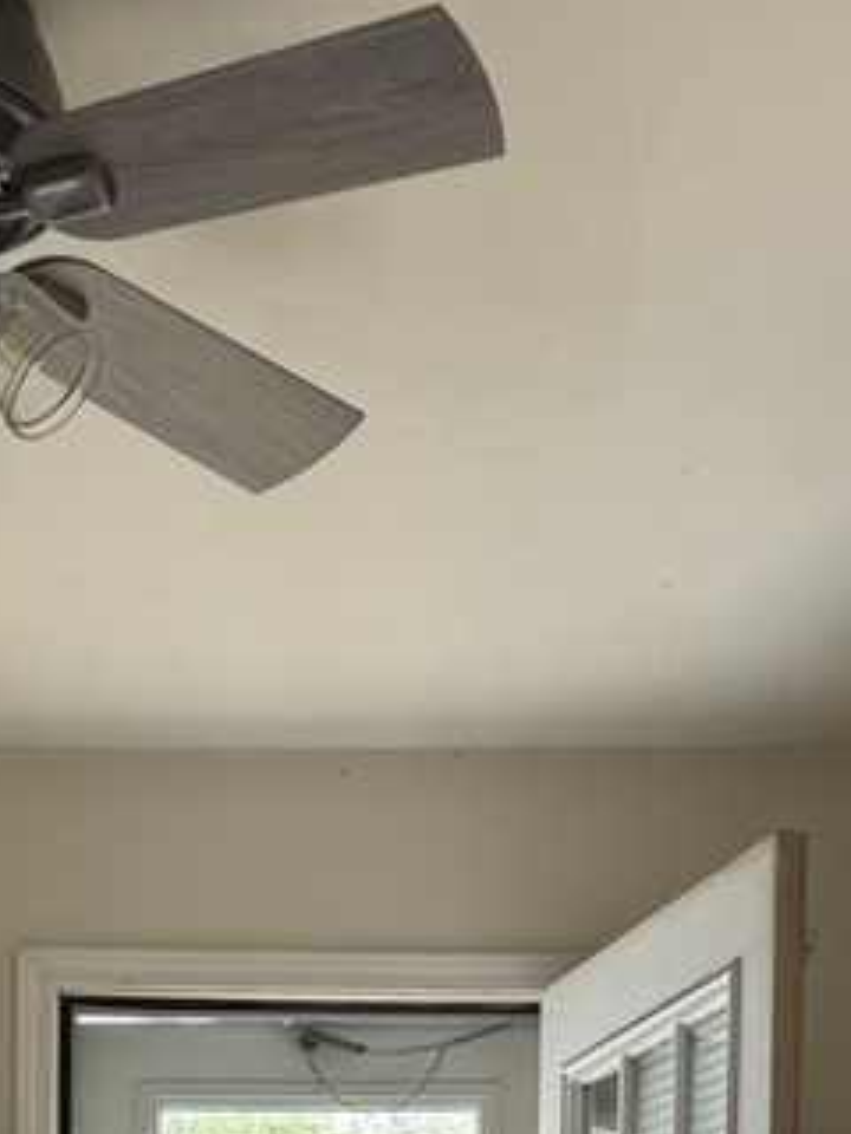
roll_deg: +0.0
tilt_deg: +0.2
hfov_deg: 18.2
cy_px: 1708
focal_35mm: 81
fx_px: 2655
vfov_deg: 20.6
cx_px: 330
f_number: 1.78
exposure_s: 1/149
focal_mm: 6.76
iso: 64
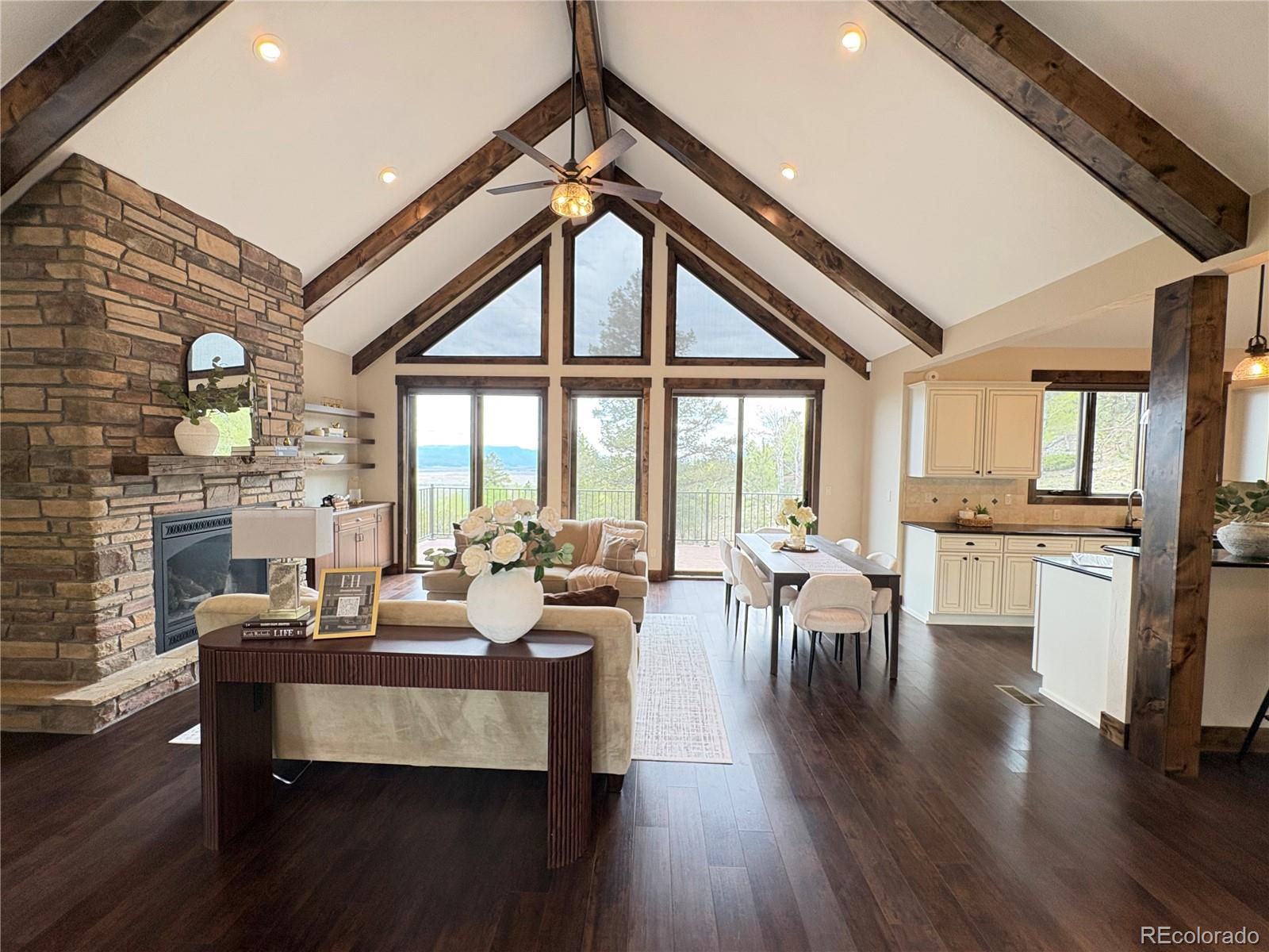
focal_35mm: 14
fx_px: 513
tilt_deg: -2.0
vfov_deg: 85.7
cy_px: 476
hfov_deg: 102.1
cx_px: 634
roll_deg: -0.8
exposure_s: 1/120
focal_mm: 2.22
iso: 250
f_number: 2.2
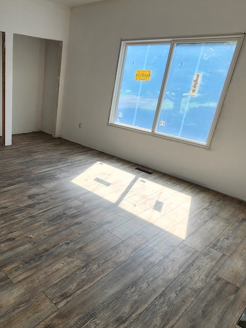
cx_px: 50
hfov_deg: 53.1
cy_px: 169
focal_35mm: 24
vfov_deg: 71.6
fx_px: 228
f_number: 2.2
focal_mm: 2.2
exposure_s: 1/304
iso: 50
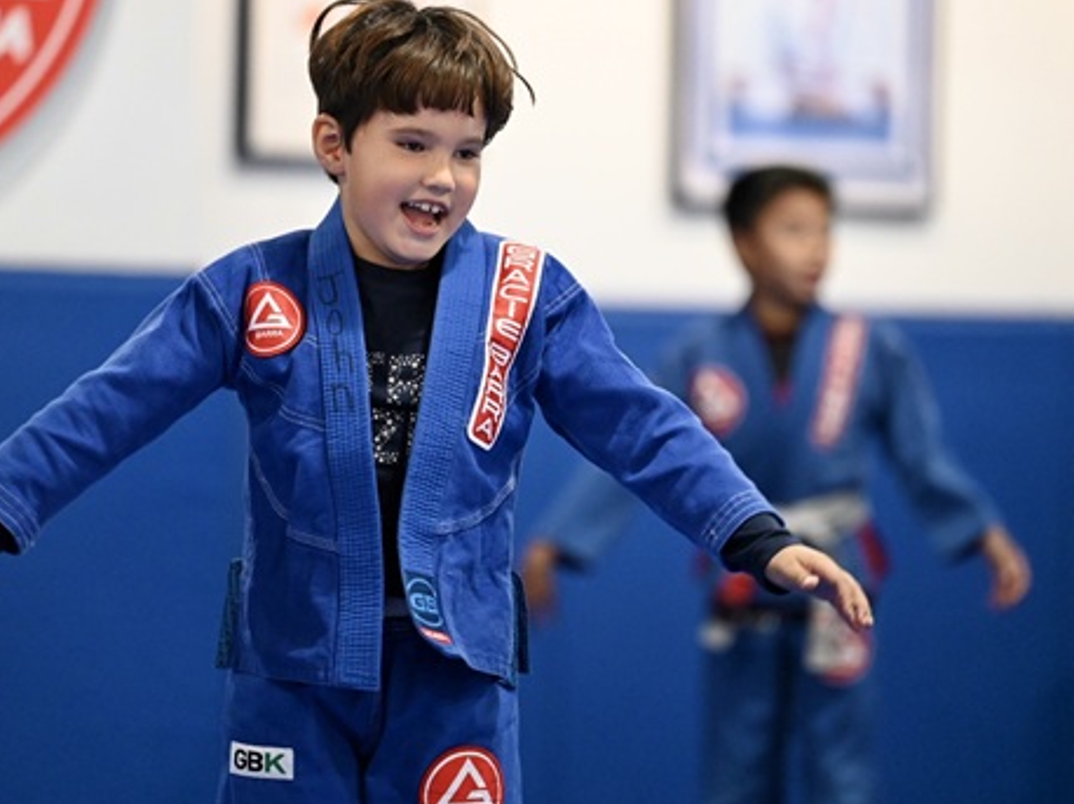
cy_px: 349
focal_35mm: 252
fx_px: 7814
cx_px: 537
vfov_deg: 5.9
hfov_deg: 7.9
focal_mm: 200
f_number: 2.8
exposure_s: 1/500
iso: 8000
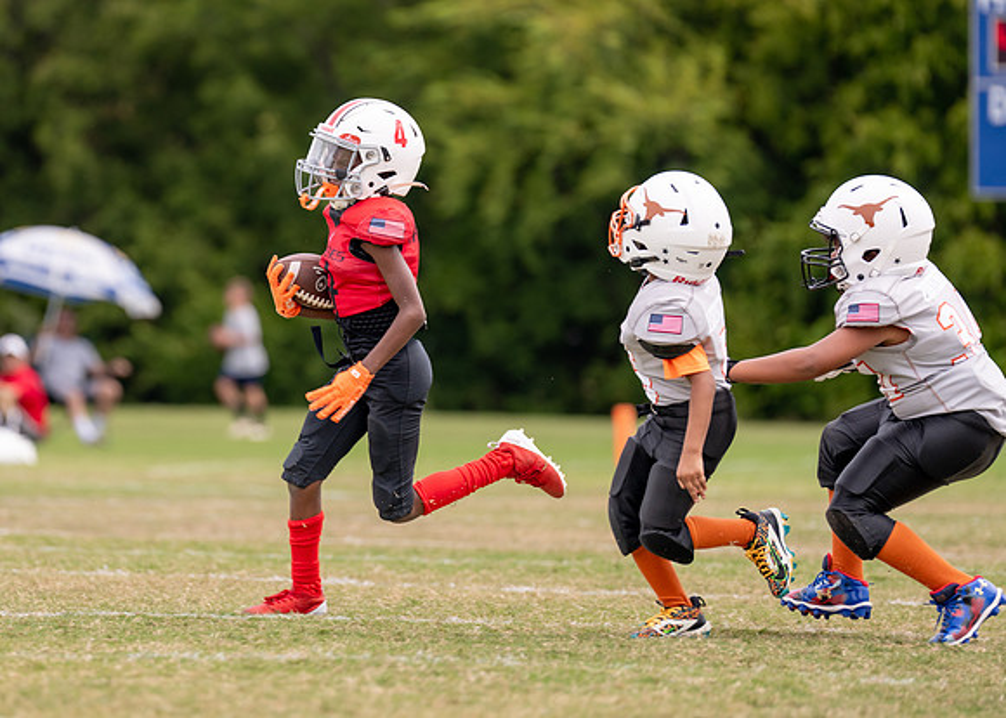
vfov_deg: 4.9
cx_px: 254
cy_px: 284
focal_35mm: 294
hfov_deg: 6.9
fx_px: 8387
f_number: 2.8
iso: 100
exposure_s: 1/1250
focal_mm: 200
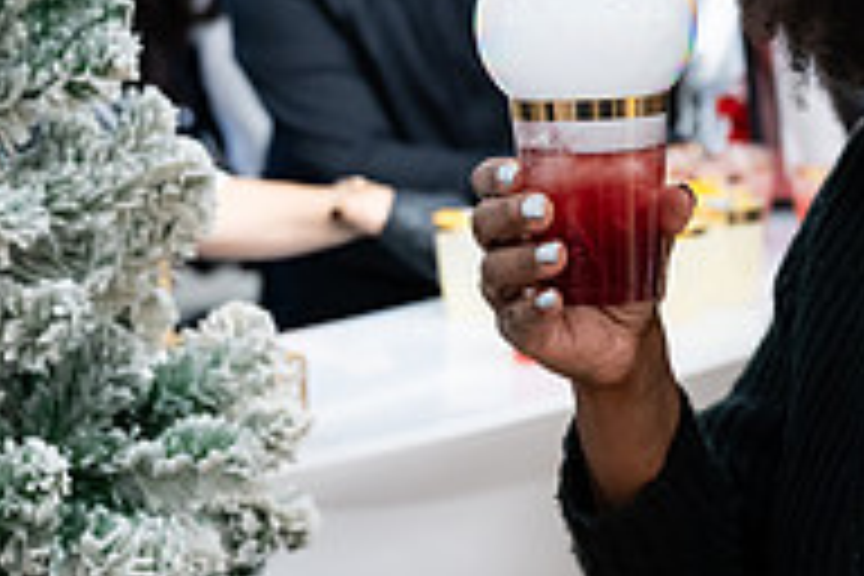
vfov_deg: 12.8
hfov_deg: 18.5
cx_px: 896
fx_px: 2568
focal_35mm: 107
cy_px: 272
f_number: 3.2
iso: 1000
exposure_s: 1/100
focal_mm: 34.5
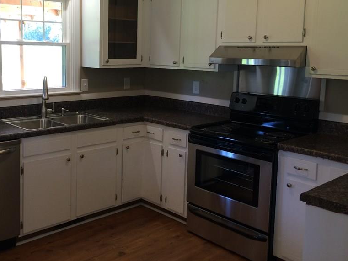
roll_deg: +0.2
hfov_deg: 47.2
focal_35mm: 39
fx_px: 392
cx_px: 122
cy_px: 95
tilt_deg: -8.3
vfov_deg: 36.6
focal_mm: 4.15
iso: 50
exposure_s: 1/30
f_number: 2.2
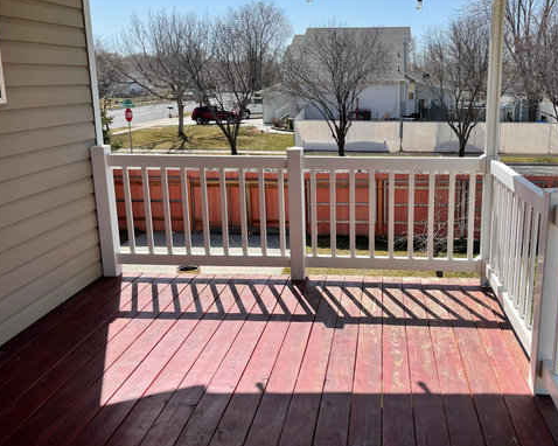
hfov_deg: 52.3
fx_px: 561
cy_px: 202
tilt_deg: -12.4
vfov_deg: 43.3
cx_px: 347
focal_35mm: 34
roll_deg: +0.9
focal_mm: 5.1
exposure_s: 1/3257
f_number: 1.6
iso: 32
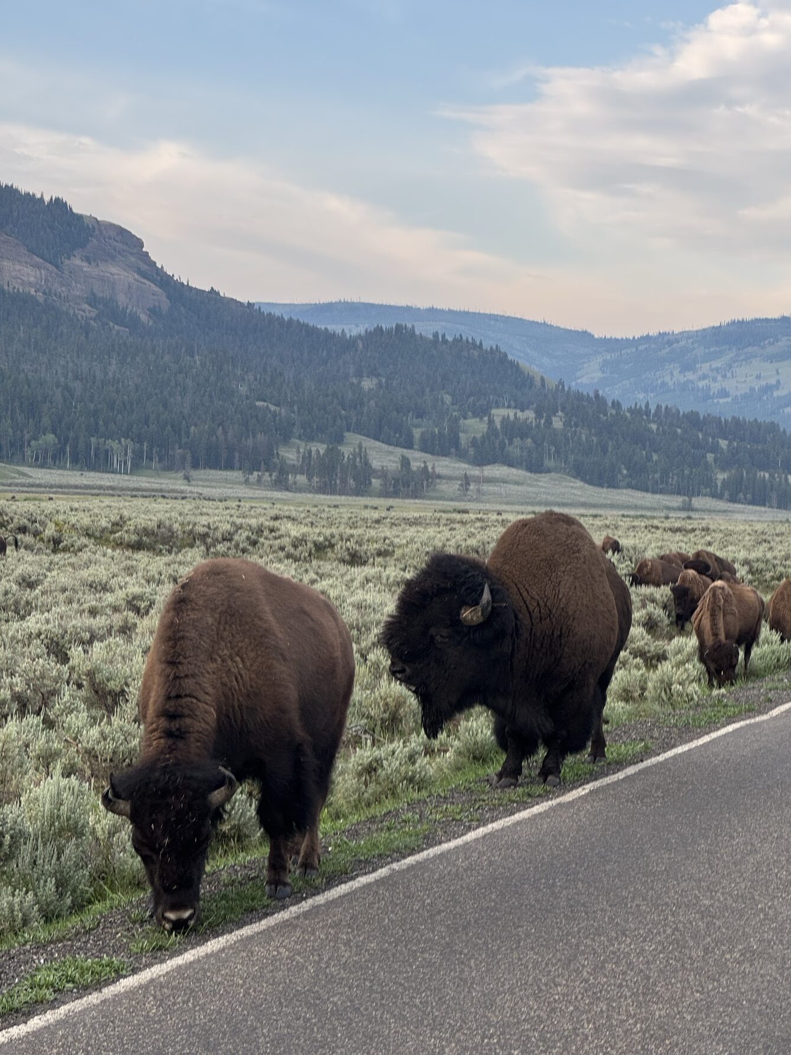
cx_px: 399
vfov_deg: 25.0
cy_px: 525
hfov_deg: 18.9
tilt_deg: -0.5
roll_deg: -0.2
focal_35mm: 78
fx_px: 2376
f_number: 2.8
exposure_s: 1/99
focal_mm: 9
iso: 40
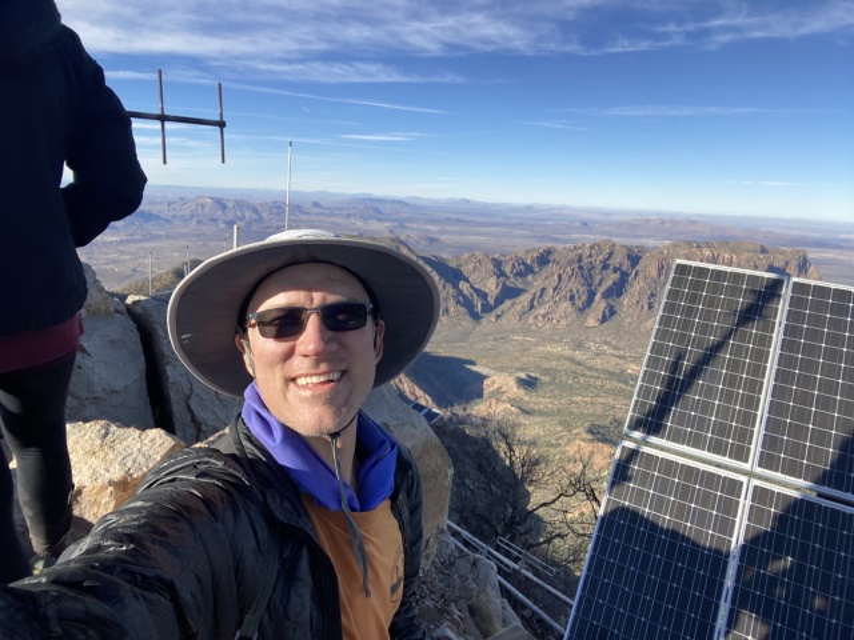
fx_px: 567
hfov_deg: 73.9
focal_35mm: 23
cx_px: 427
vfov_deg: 58.9
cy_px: 320
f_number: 2.2
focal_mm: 2.71
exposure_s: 1/740
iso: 25
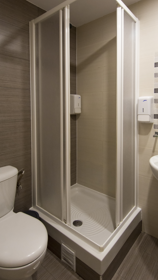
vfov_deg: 89.6
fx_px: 142
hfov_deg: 58.3
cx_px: 86
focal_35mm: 19
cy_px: 141
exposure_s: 1/80
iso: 800
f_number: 4
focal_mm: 12
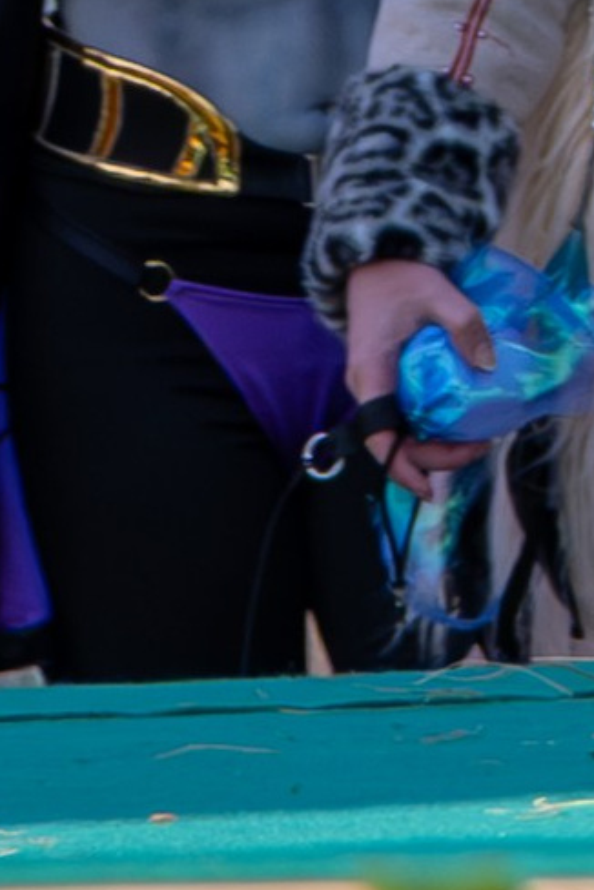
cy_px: -2425
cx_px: 1196
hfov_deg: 1.4
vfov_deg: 2.1
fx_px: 24194
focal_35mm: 979
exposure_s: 1/800
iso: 160
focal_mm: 55
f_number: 4
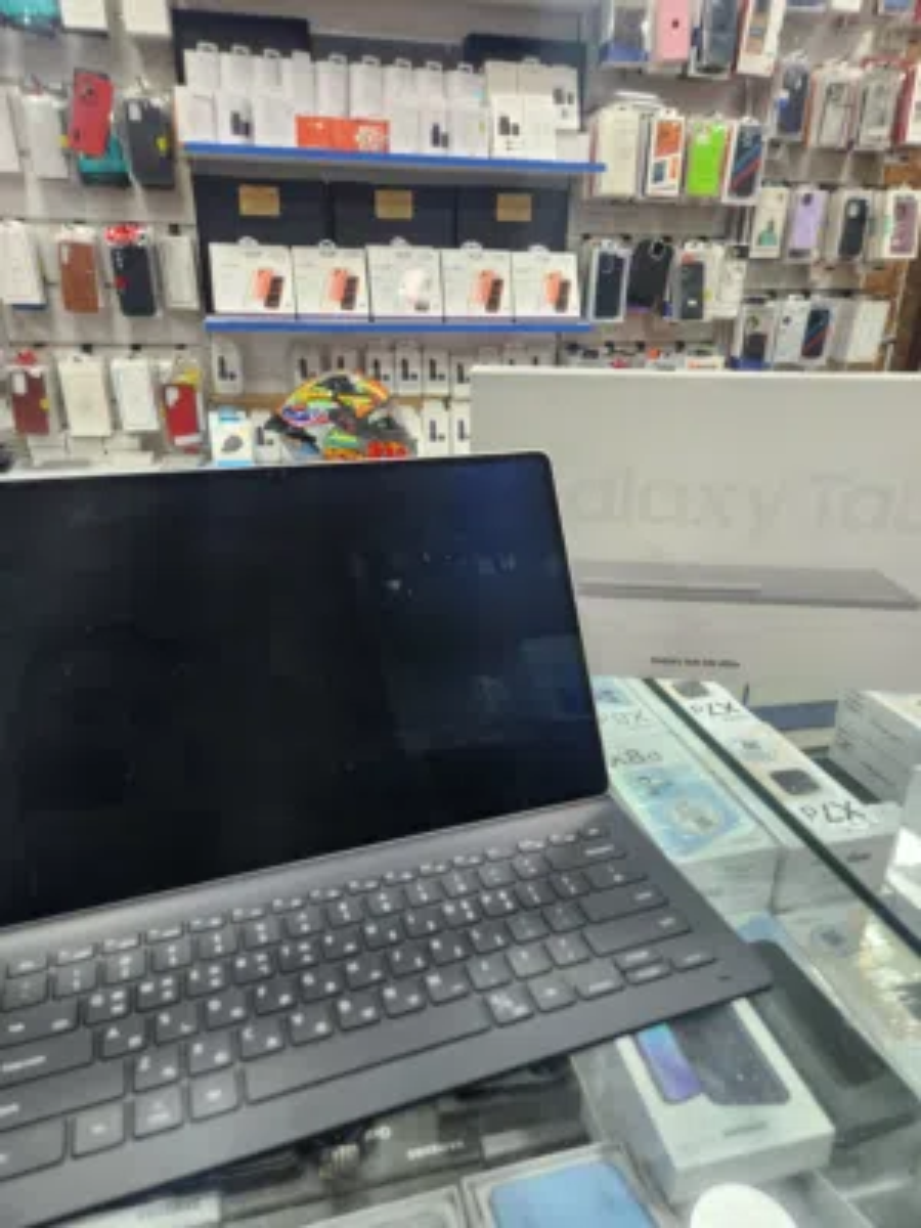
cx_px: 460
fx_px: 816
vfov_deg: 73.9
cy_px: 614
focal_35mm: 23
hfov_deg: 58.9
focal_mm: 5.4
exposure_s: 1/180
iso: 125
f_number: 1.8
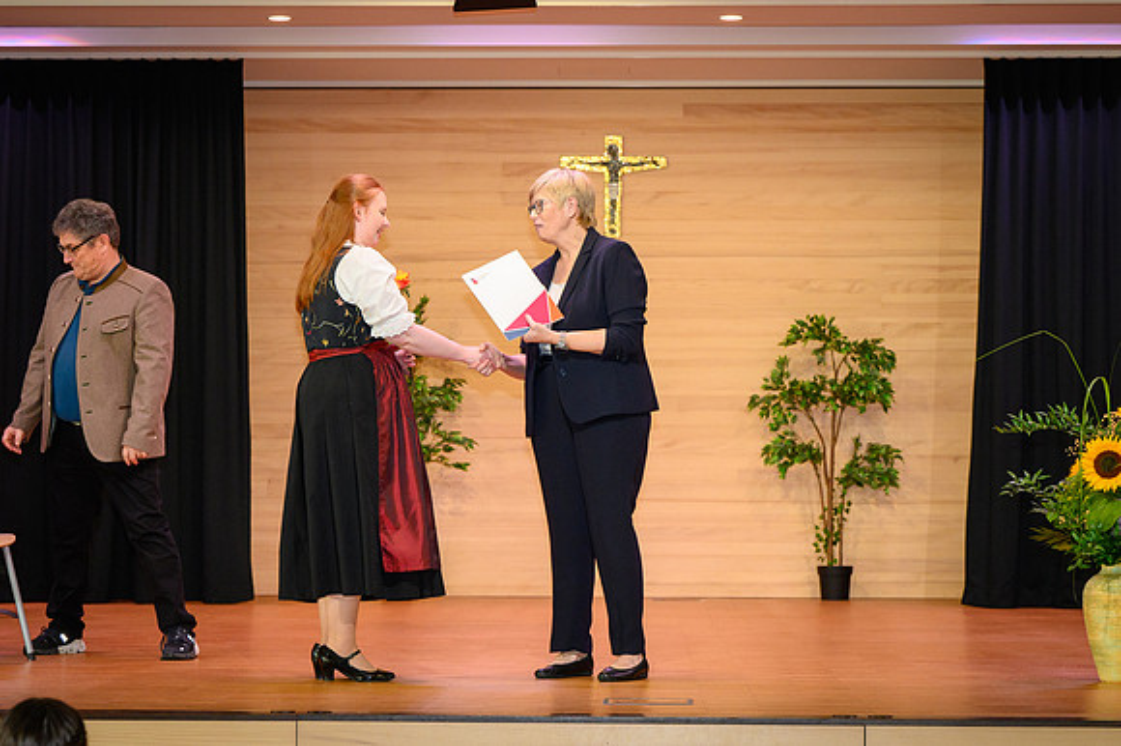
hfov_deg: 20.0
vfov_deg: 13.4
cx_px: 507
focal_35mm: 102
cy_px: 392
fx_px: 3176
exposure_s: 1/200
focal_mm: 74
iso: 2000
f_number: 5
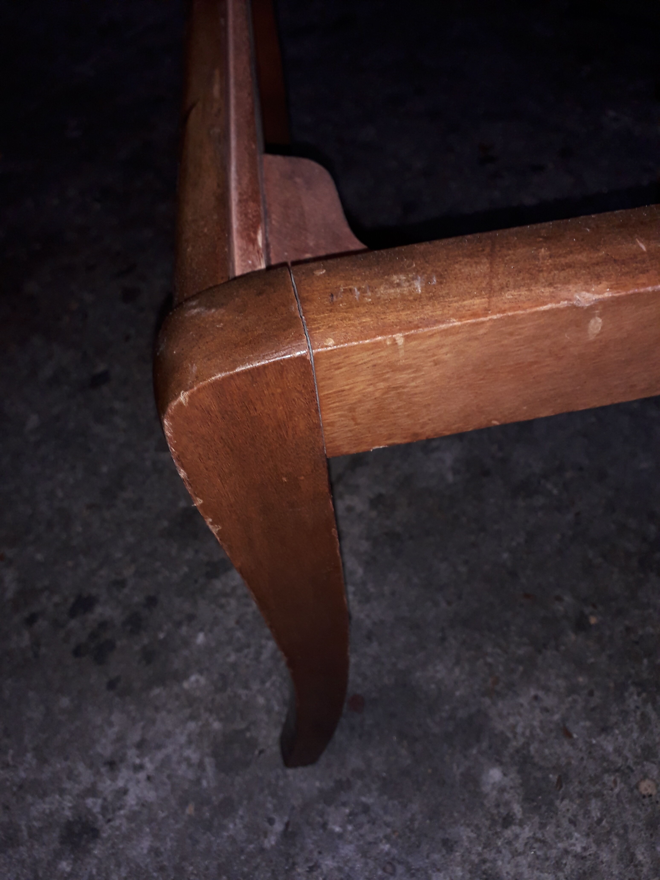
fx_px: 686
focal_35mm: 27
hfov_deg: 51.4
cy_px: 440
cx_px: 330
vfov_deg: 65.3
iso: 80
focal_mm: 3.6
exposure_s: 1/50
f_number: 1.9
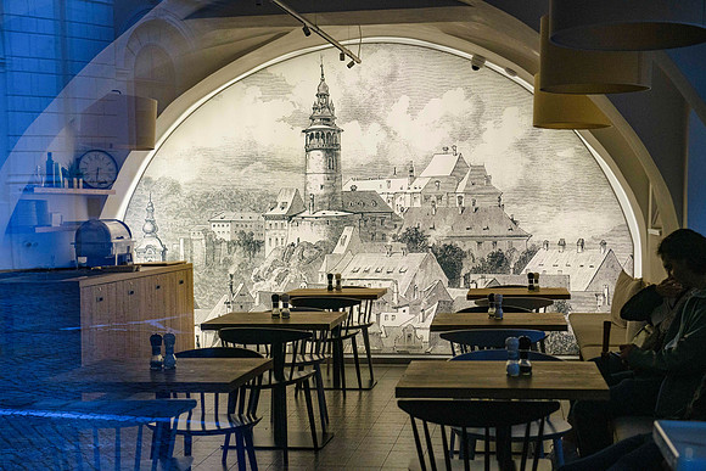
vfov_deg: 24.2
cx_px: 353
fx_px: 1098
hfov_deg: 35.6
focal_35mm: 56
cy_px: 236
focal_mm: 56
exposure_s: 1/125
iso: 2000
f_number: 6.3
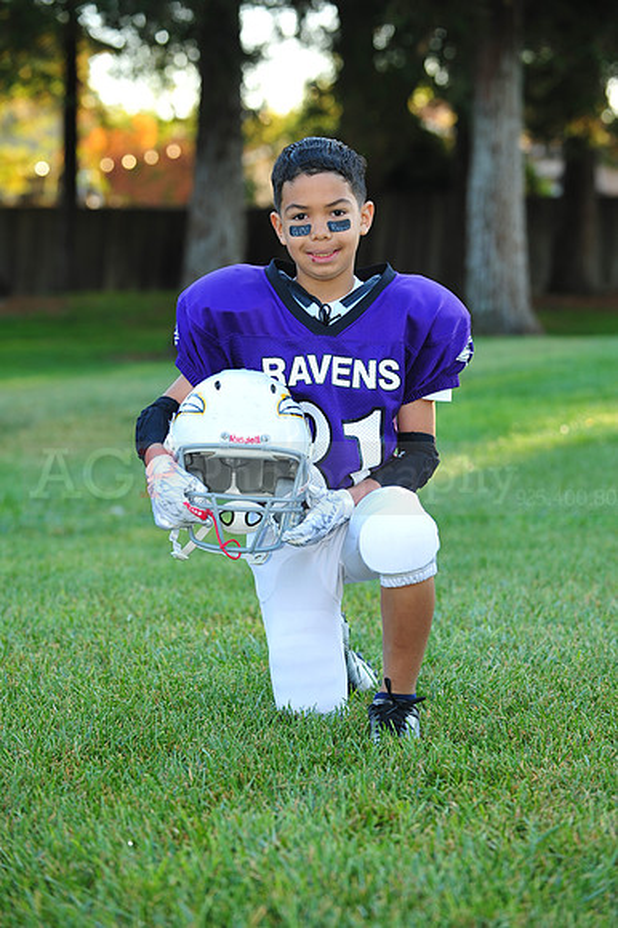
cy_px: 464
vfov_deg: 17.7
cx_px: 309
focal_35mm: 116
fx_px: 2990
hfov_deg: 11.8
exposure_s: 1/60
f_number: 4.5
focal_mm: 116
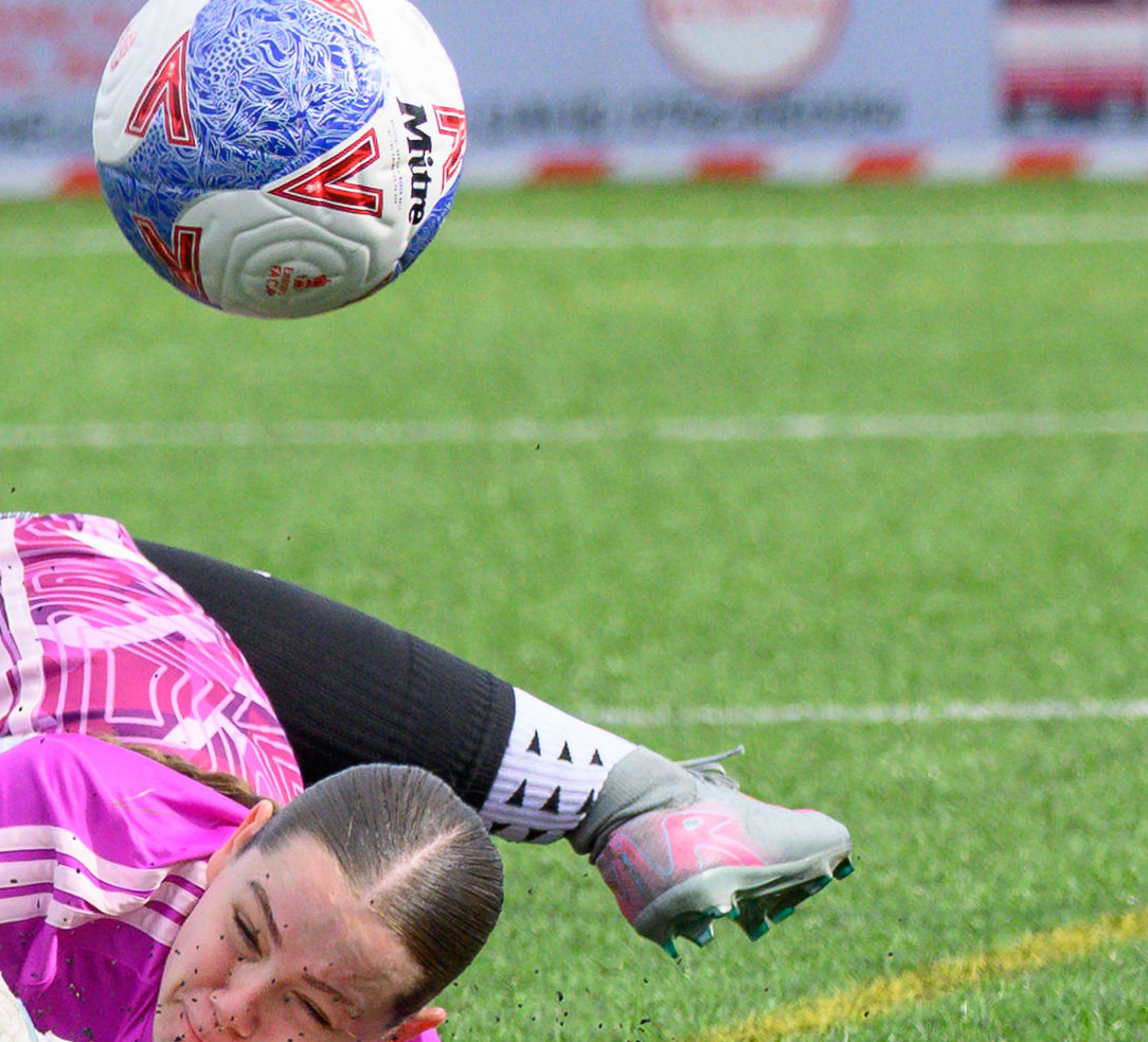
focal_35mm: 1348
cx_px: 474
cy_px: -214
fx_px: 48279
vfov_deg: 1.2
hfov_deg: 1.4
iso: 560
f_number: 5
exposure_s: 1/1600
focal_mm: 190
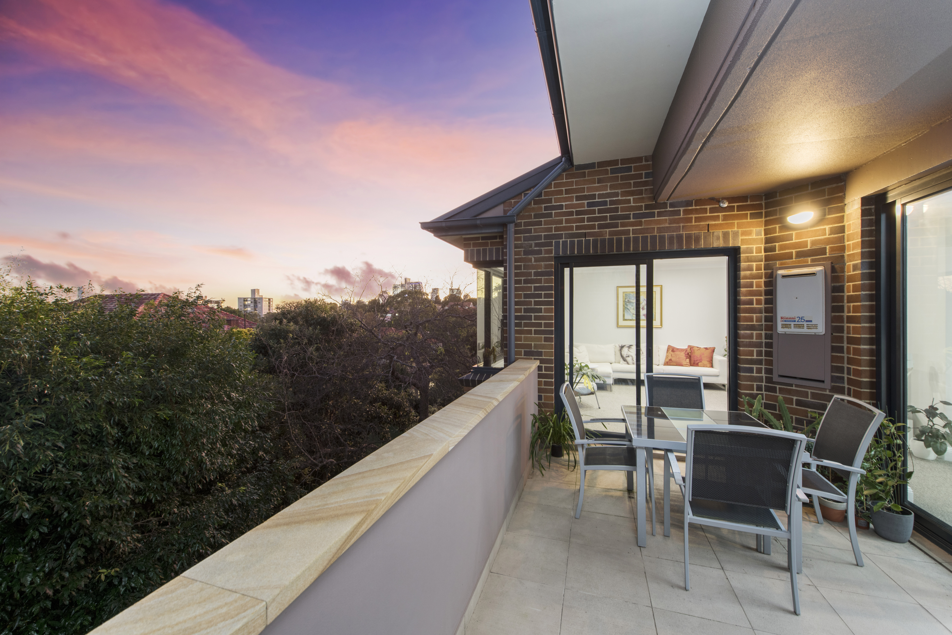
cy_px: 318
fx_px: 370
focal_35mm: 14
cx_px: 476
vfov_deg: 81.2
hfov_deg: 104.3
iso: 160
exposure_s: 2.5
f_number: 8
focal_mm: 14
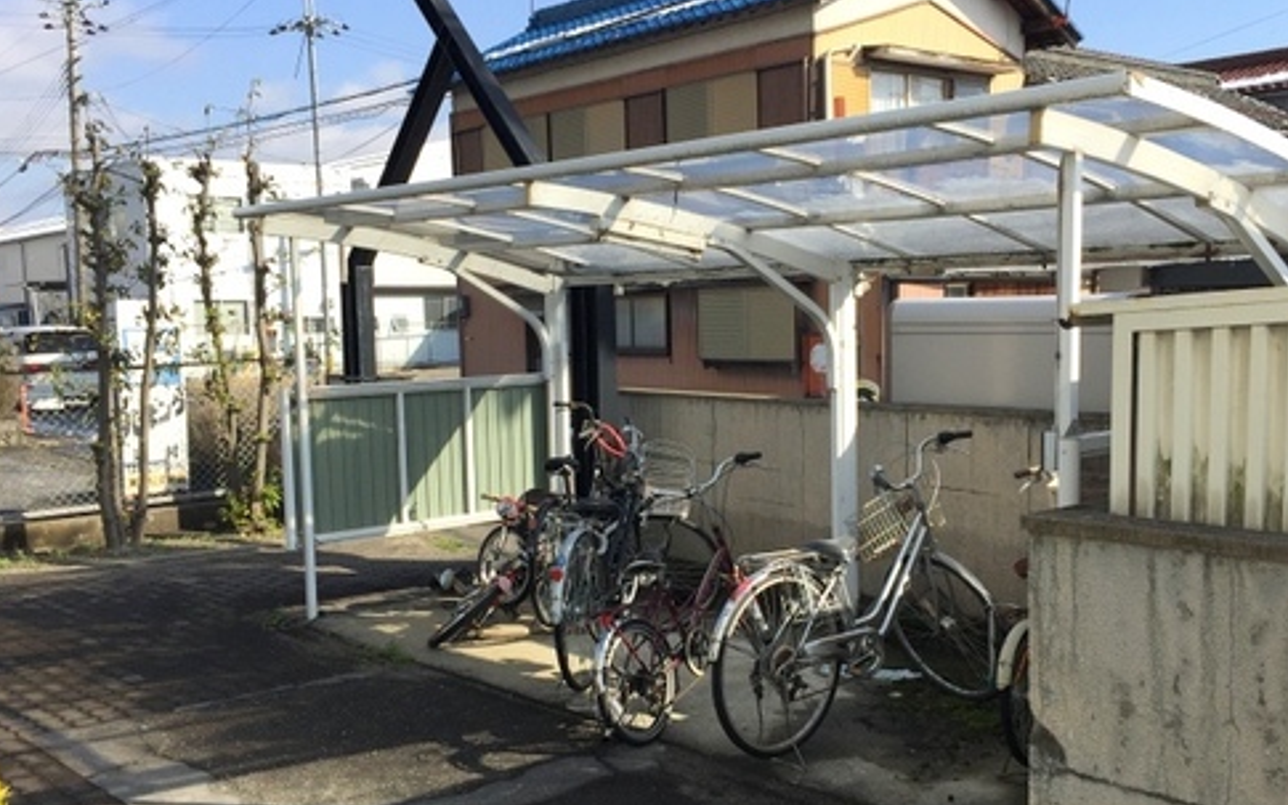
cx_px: 685
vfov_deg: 33.5
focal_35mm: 38
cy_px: 481
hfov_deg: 51.5
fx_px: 1334
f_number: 2.2
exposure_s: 1/1647
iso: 32
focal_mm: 4.15
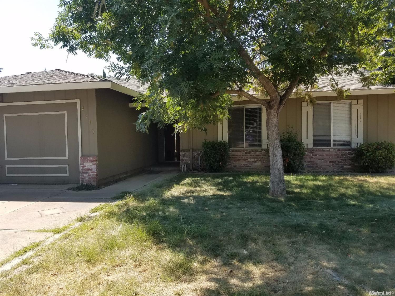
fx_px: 297
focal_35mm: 26
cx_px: 198
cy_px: 148
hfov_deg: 67.3
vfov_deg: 53.0
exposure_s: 1/1192
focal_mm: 4.2
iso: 50
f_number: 1.7
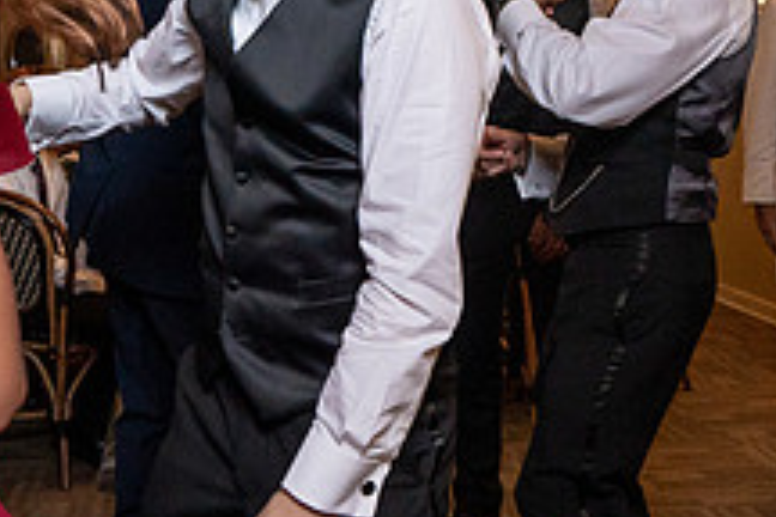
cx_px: 317
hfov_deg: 36.8
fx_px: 1164
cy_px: 173
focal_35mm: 54
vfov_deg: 24.9
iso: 2000
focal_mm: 16
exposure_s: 1/200
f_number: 5.6
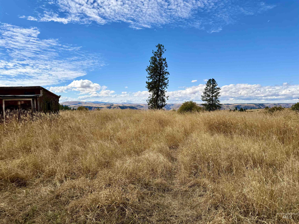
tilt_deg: -2.6
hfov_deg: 71.6
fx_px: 207
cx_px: 150
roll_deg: +0.4
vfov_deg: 56.8
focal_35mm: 24
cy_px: 112
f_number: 1.78
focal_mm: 6.76
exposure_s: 1/6711
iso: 80
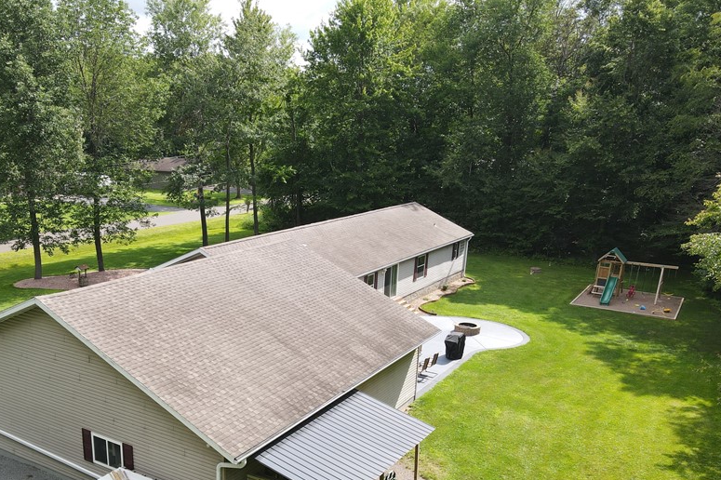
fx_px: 661
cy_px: 352
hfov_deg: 56.4
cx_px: 259
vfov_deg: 39.0
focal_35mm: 33
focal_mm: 4.5
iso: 100
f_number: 2.8
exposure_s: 1/240
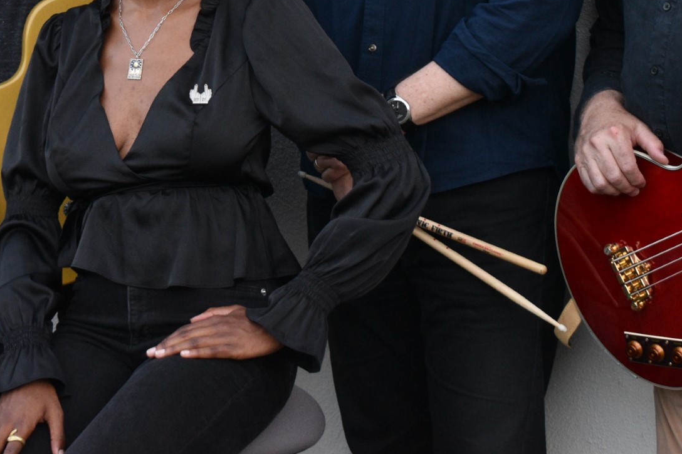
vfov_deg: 9.5
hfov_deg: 14.3
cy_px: -59
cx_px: 189
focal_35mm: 143
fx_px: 2708
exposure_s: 1/250
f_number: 5
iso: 800
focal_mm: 40
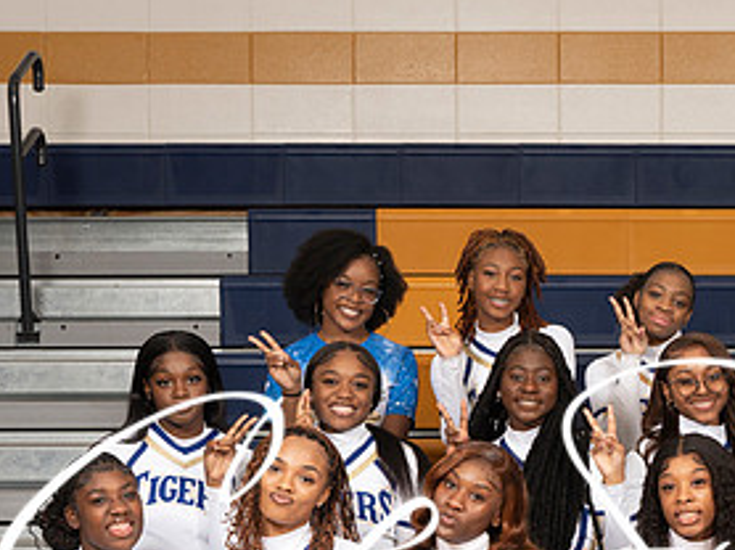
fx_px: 2652
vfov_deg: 11.7
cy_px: 514
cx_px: 683
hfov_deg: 15.6
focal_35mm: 125
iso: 400
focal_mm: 51
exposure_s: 1/250
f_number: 8
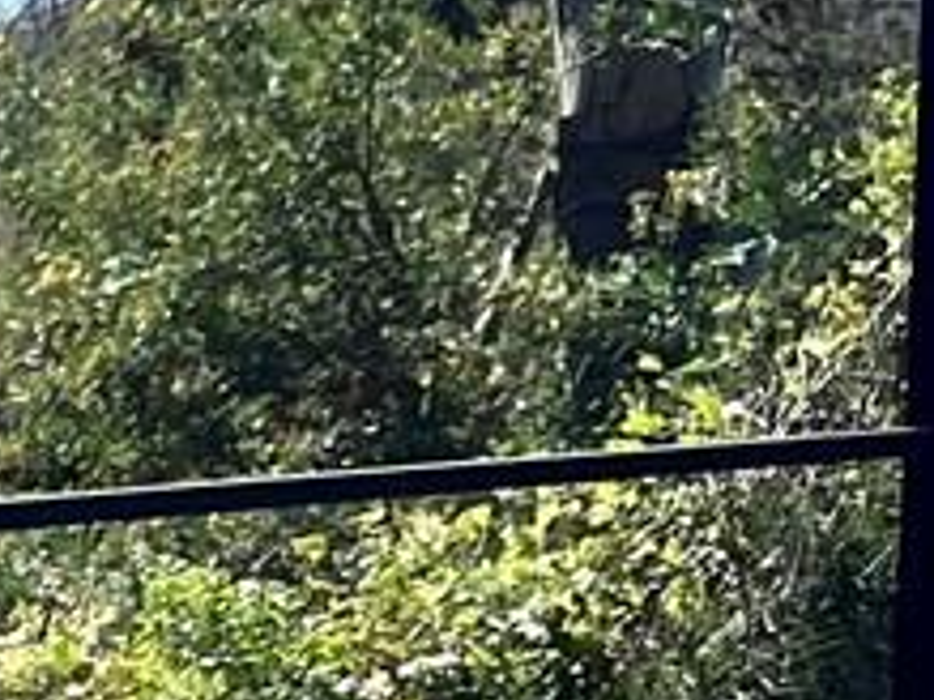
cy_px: 1161
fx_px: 5124
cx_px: -1228
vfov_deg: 7.6
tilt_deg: -10.9
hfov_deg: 9.4
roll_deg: +2.6
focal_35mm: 190
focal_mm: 5.7
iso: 50
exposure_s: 1/3571
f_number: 1.5
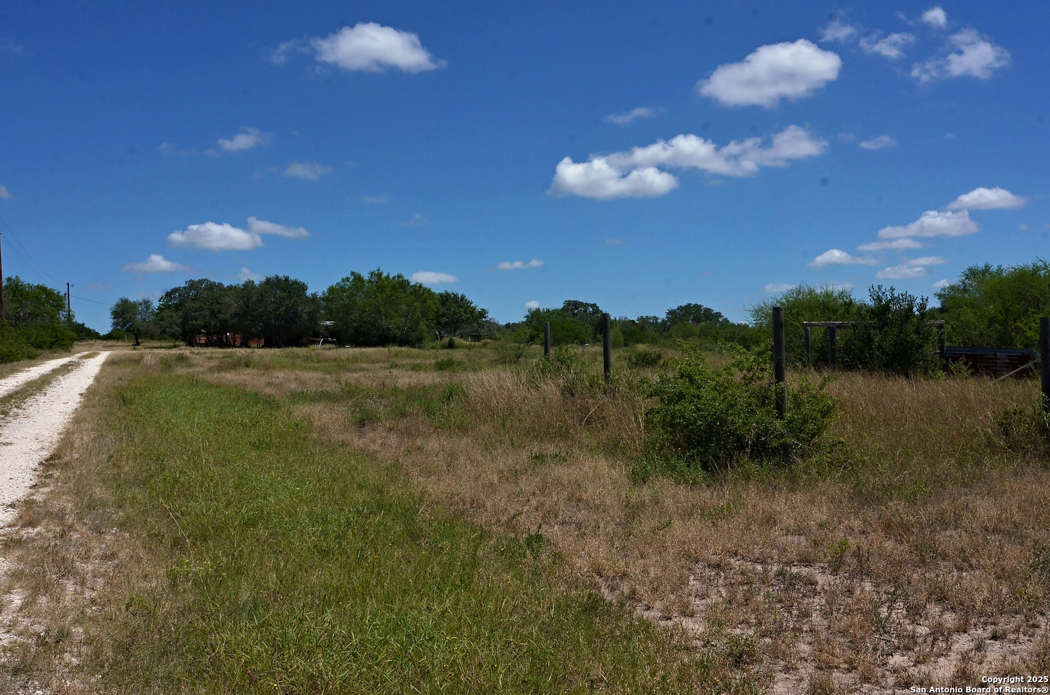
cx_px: 525
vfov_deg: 36.7
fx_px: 1048
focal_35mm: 36
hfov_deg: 53.2
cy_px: 348
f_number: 10
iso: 250
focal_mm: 24
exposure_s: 1/1000
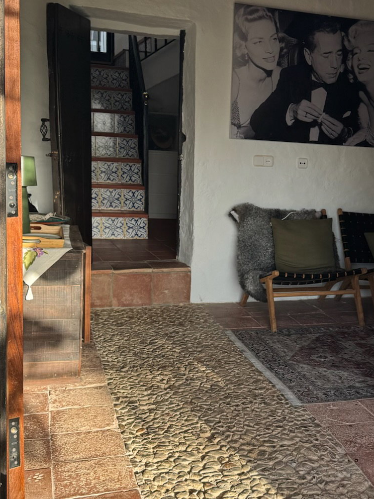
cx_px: 288
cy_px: 244
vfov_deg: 38.9
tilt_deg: -8.0
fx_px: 706
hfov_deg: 29.1
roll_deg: -2.5
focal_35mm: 49
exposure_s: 1/567
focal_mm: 6.76
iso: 80
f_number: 1.78
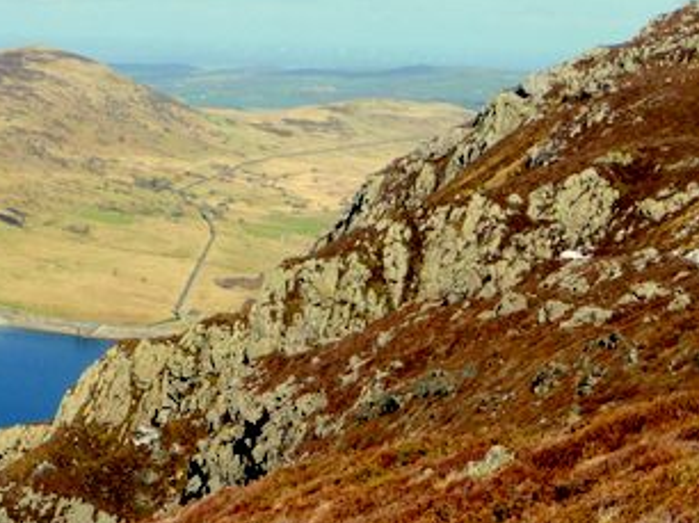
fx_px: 1796
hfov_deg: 21.6
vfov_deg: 16.5
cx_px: 98
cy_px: 368
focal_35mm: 89
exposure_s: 1/1000
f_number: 3.7
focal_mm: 6.1
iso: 100
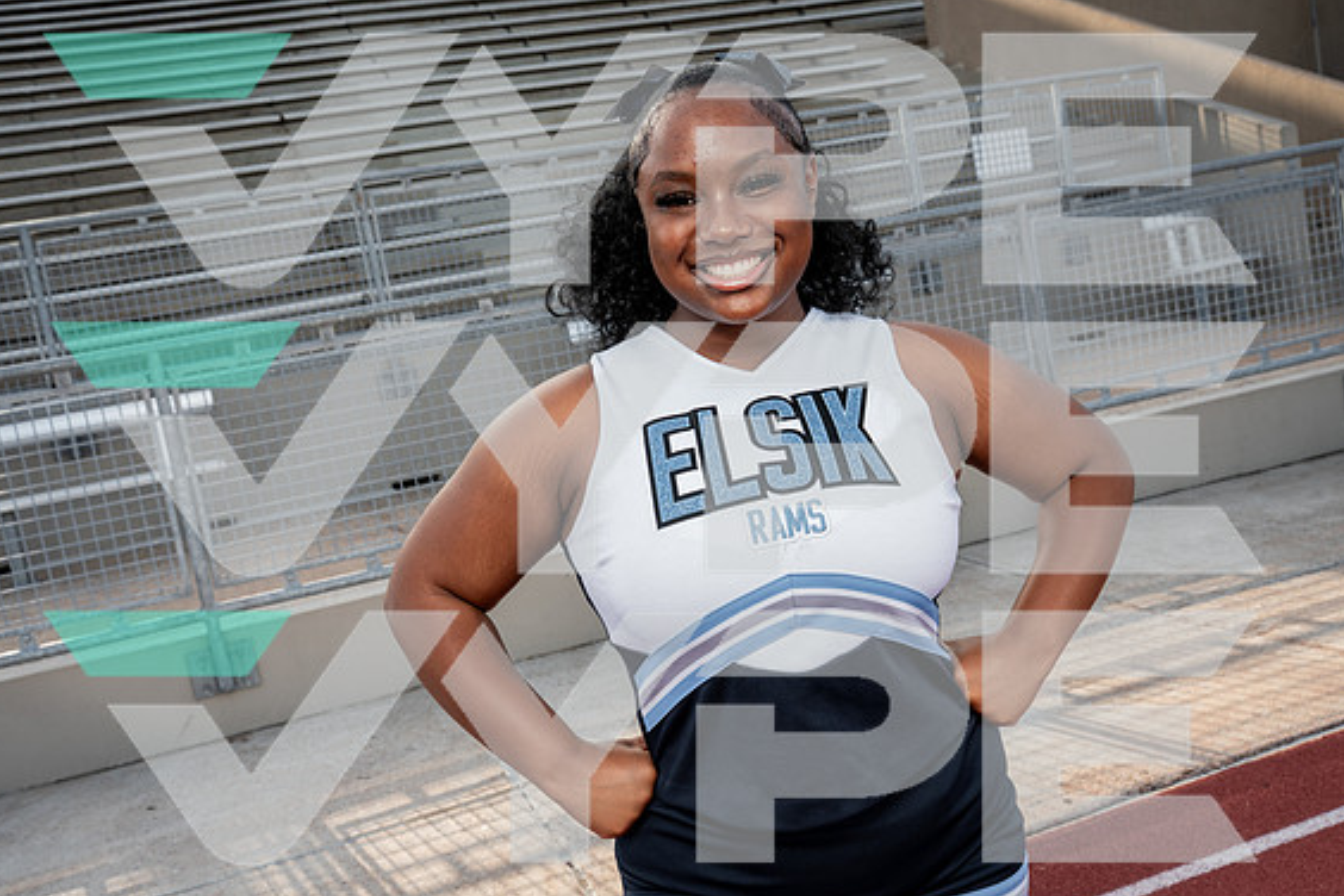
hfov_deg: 54.4
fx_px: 1307
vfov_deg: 37.9
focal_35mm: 35
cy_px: 449
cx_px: 658
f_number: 8
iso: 400
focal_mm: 34
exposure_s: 1/250
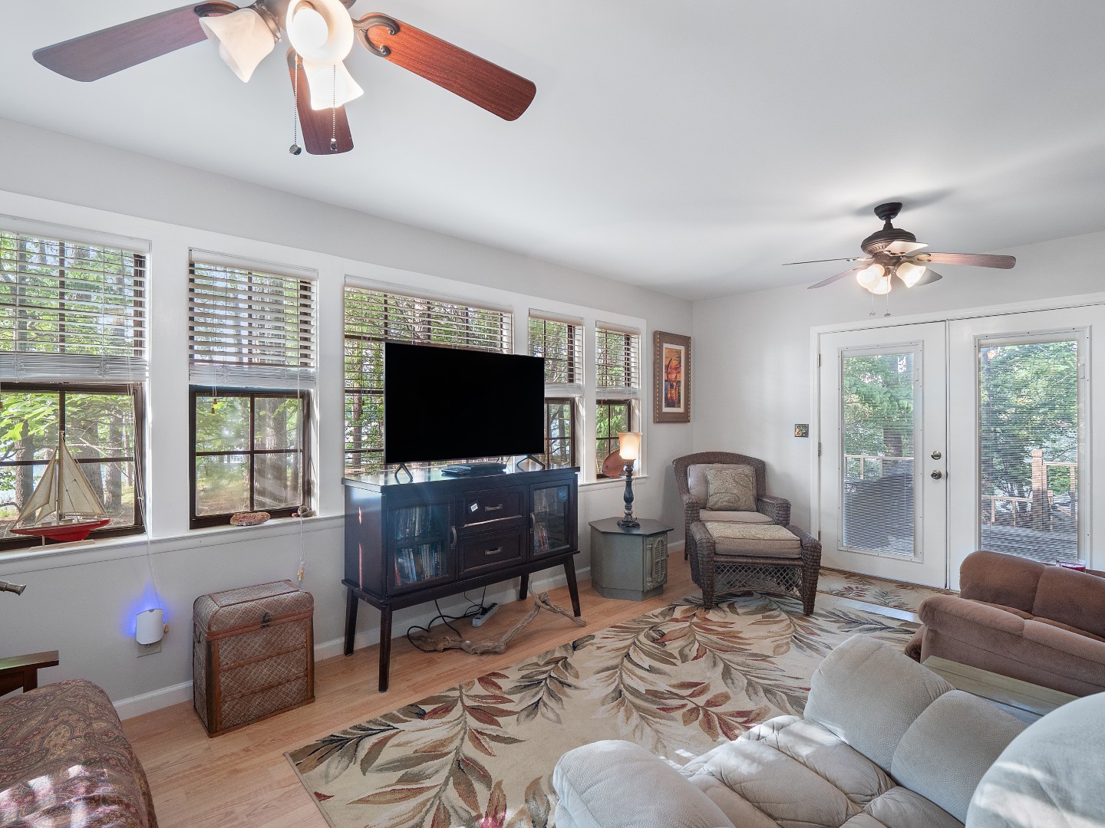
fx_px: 511
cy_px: 414
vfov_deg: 78.1
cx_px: 552
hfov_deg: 94.5
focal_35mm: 16
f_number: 5.6
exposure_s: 1/10
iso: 400
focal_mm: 8
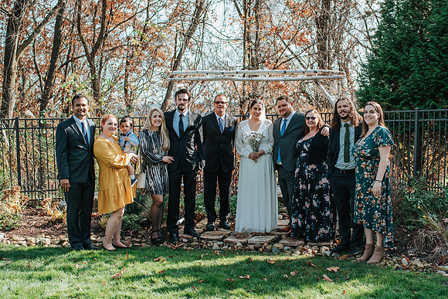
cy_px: 154
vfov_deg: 30.2
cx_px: 238
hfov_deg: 44.1
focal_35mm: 44
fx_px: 553
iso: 450
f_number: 3.5
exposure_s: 1/1250
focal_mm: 35
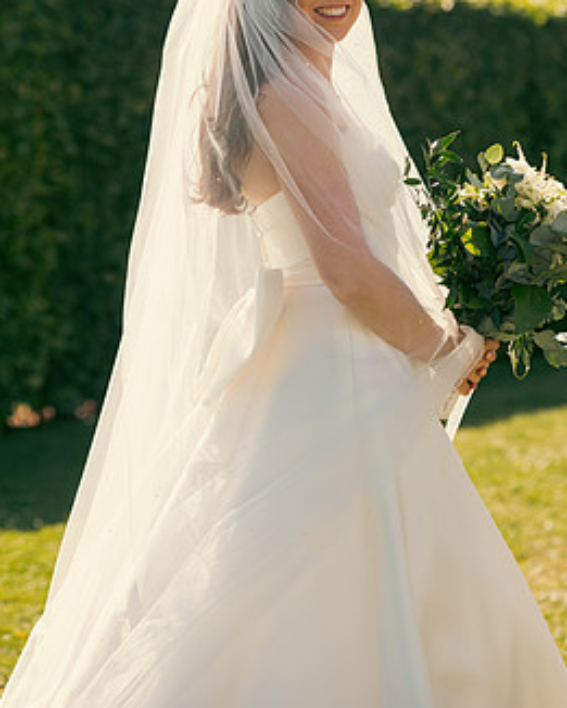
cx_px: 319
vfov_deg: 14.1
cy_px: 222
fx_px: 2851
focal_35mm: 136
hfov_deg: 11.4
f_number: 3.5
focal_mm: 105
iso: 200
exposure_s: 1/800
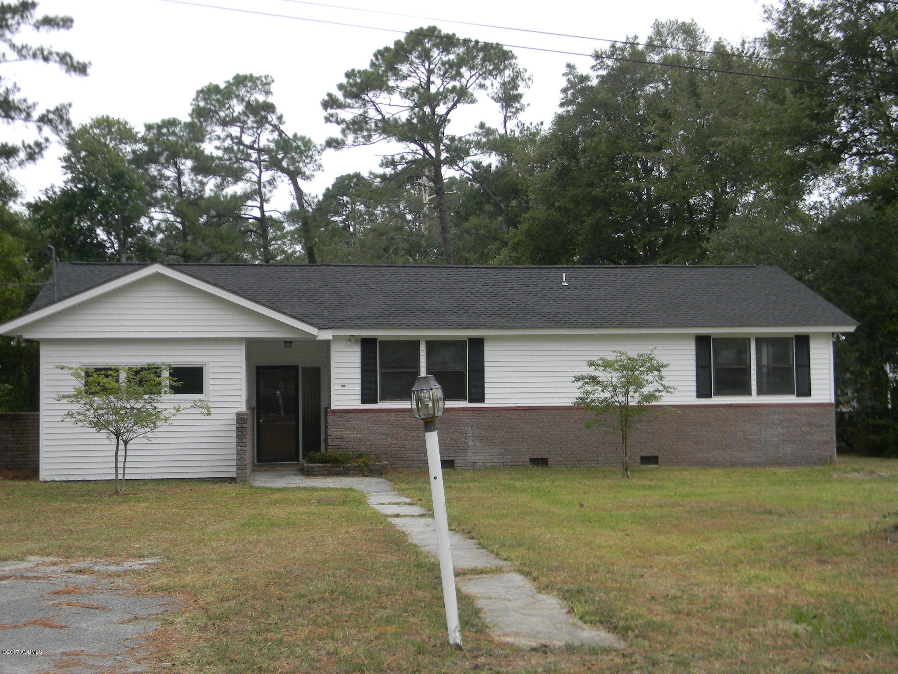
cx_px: 449
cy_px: 337
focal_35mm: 41
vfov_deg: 35.1
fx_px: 1064
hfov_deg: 45.8
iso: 80
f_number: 3.8
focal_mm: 7.3
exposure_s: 1/102
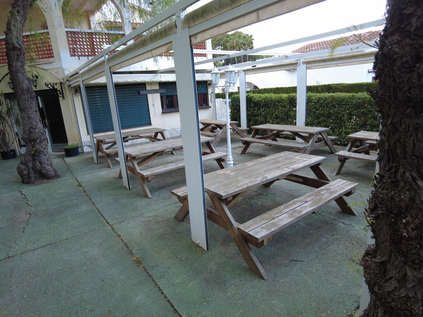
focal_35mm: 20
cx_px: 212
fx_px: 244
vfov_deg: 66.0
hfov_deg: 81.7
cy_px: 158
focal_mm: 4.4
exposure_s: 1/25
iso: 100
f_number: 1.8
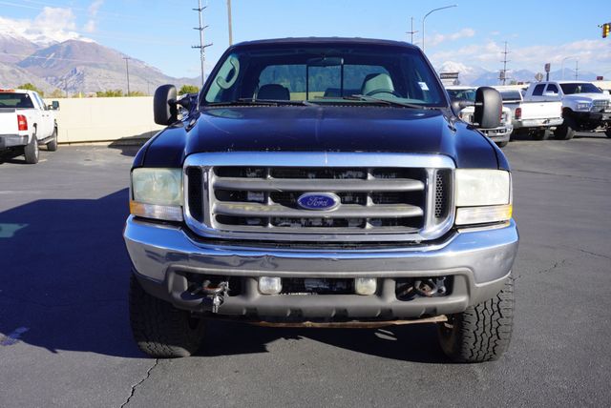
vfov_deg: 41.8
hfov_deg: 59.4
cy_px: 204
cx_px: 306
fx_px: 535
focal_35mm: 32
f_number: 7.1
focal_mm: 21
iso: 100
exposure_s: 1/200
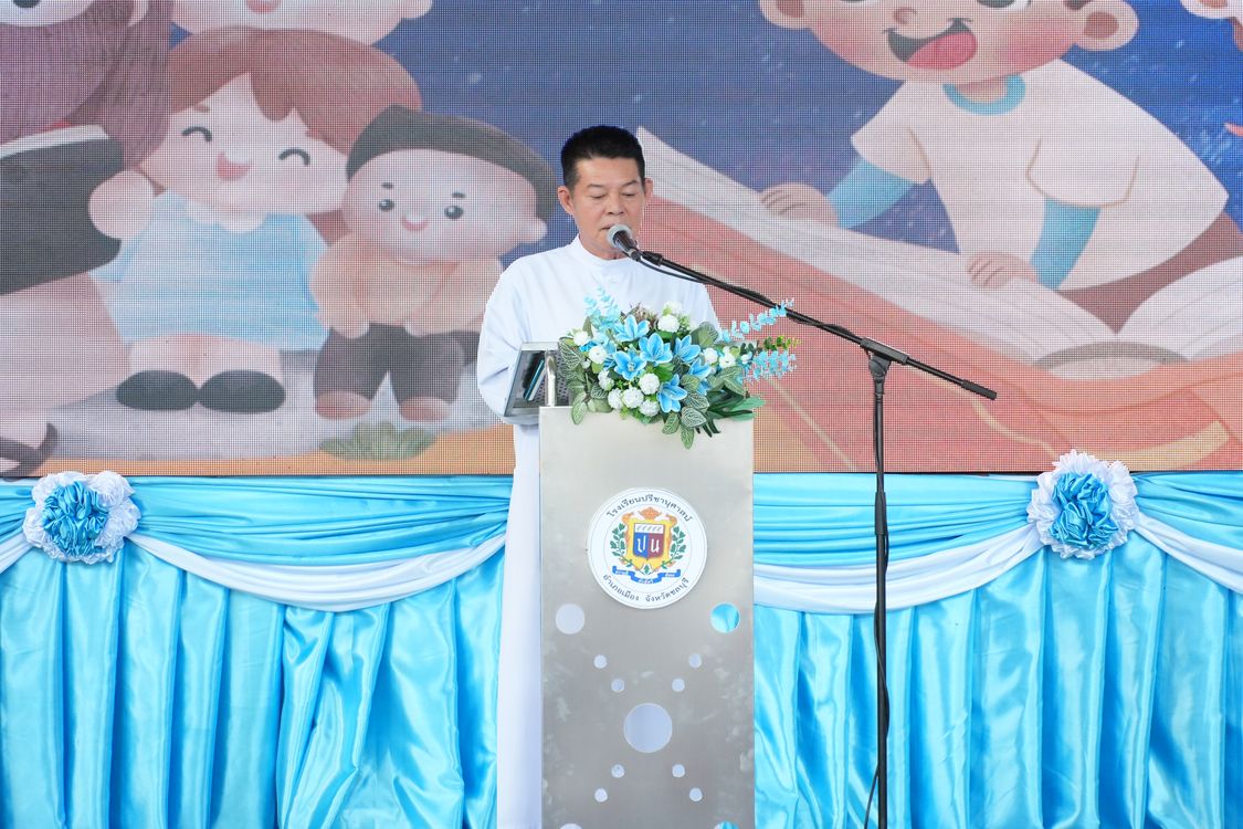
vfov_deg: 6.8
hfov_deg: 10.2
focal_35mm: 202
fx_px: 6991
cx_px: 622
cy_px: 414
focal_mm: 135
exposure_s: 1/125
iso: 1600
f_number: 5.6
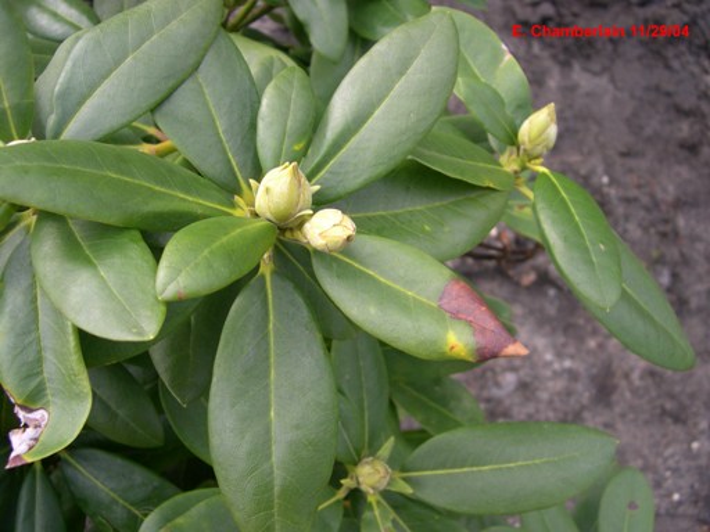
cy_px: 266
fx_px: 779
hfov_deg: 49.0
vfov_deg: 37.7
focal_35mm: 38
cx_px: 355
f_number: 2.8
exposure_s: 1/143
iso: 100
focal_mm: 8
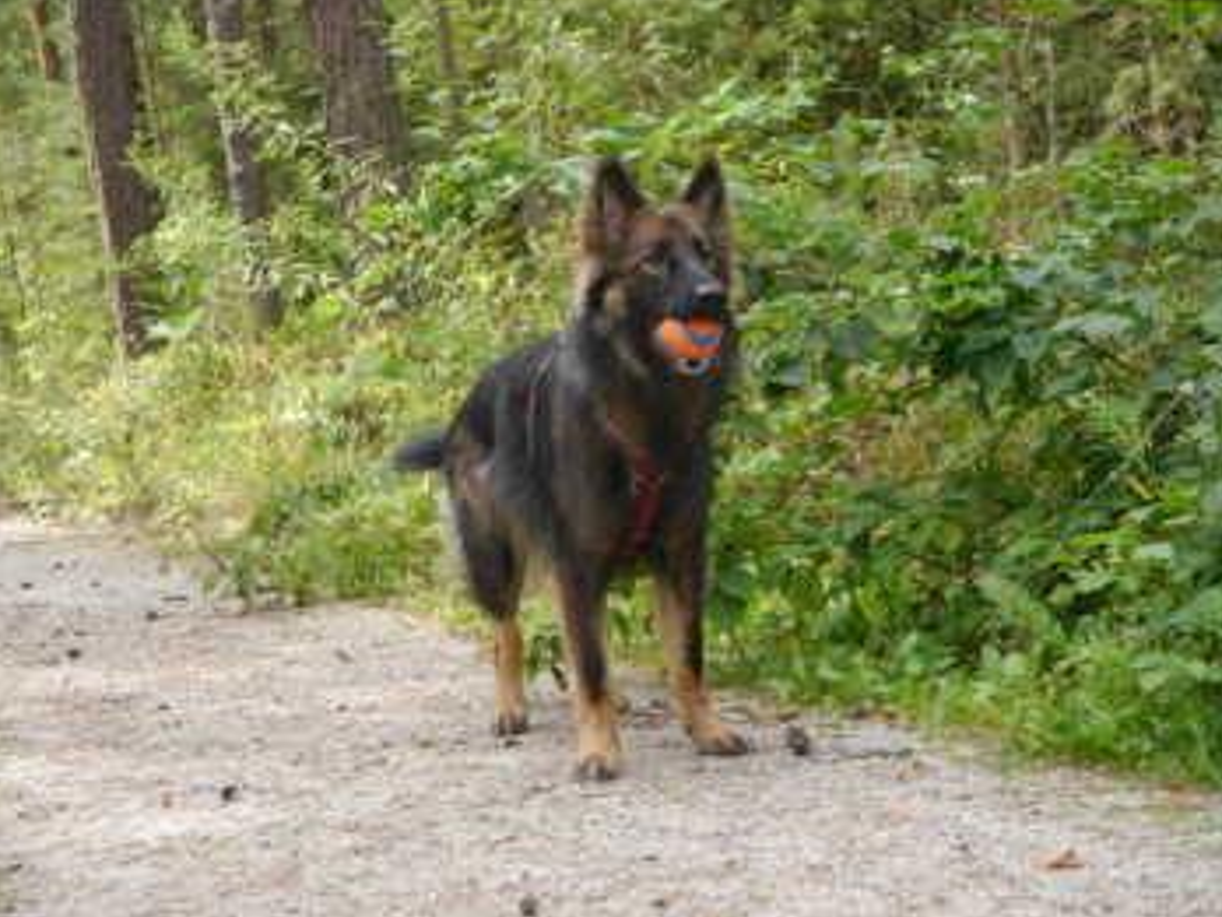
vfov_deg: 17.4
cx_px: 607
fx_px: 3001
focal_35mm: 85
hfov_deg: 23.0
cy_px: 457
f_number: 5.6
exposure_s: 1/250
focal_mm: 42
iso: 640
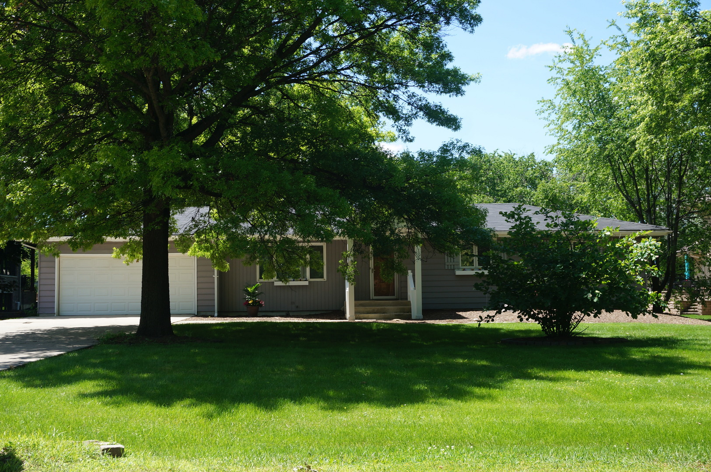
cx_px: 356
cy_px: 236
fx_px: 858
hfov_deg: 45.0
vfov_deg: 30.8
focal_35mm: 44
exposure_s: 1/80
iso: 100
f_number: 9
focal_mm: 29
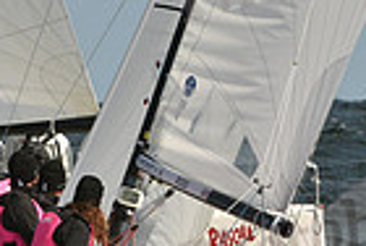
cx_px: 44
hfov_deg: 1.8
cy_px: 127
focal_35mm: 1116
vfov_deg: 1.2
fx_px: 11370
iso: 320
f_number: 10
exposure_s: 1/800
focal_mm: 270
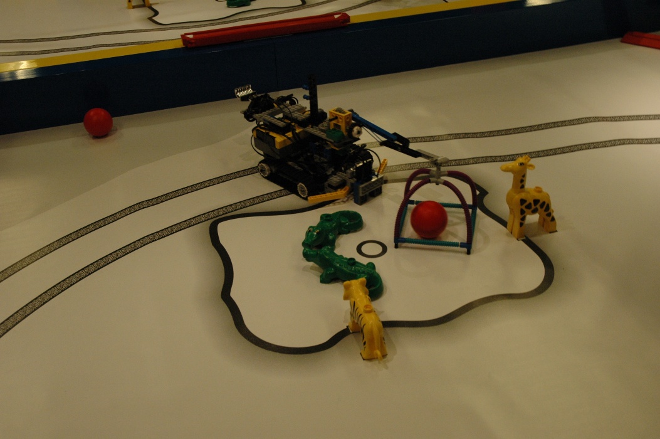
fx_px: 742
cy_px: 220
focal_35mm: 40
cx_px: 330
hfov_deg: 48.0
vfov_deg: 32.9
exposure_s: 1/125
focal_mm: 27
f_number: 5.6
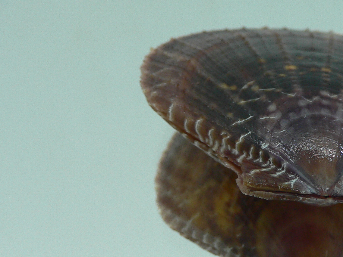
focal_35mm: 62
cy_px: 152
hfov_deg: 30.1
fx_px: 614
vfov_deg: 23.6
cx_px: 296
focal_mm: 4.6
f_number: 2.8
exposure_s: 1/60
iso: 100
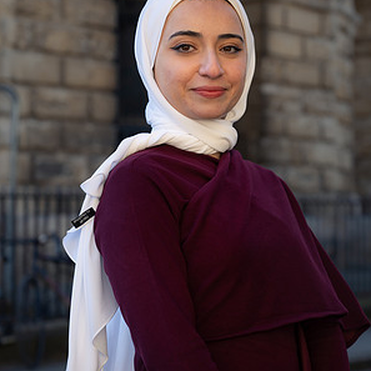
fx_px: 1091
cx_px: 186
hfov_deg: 19.3
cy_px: 174
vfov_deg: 19.3
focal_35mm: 90
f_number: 4
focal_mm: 70
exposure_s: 1/250
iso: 100
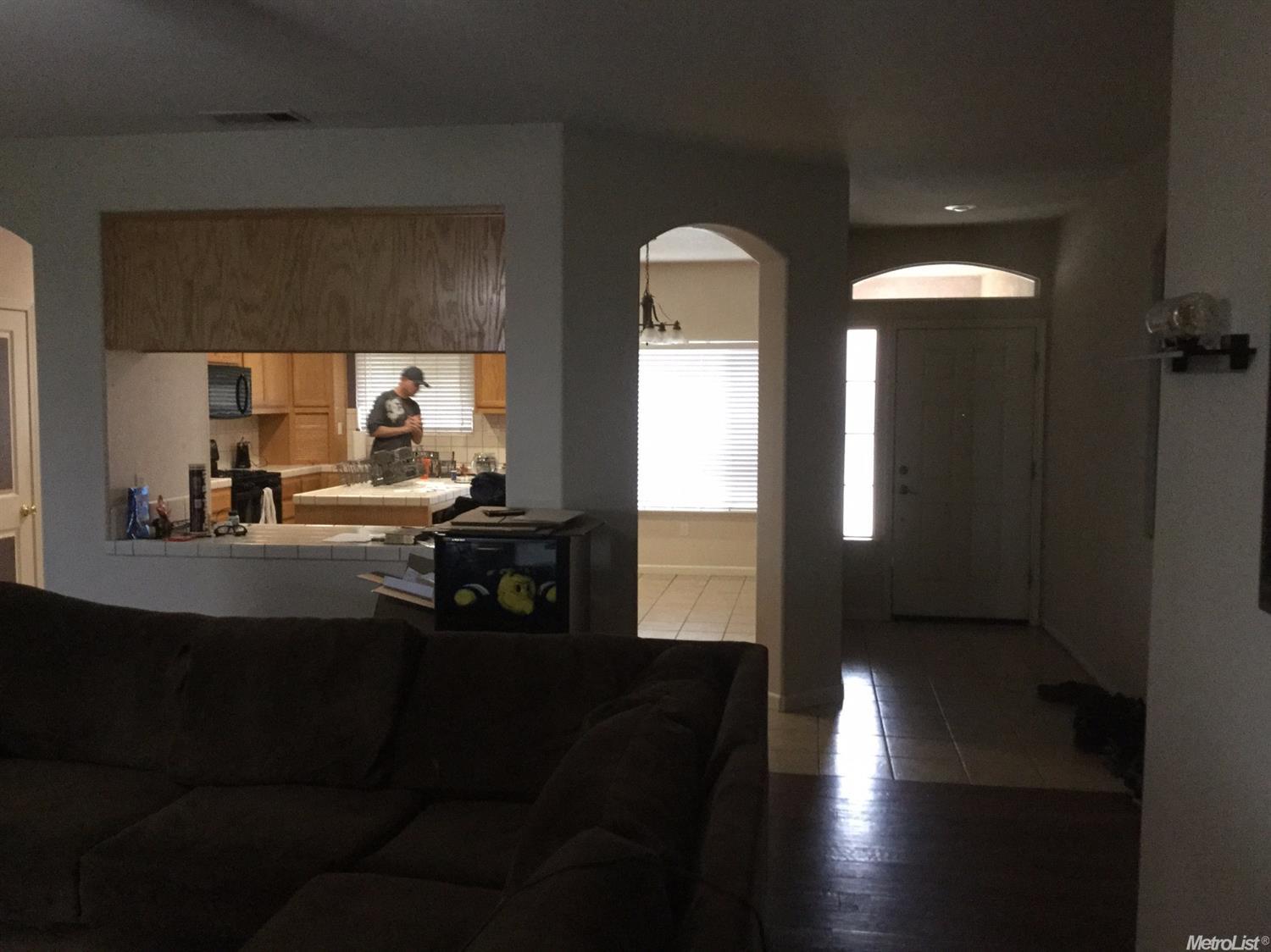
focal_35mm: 31
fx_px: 1138
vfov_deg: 45.4
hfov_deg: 58.4
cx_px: 636
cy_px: 476
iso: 250
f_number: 2.4
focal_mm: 3.3
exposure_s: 1/15
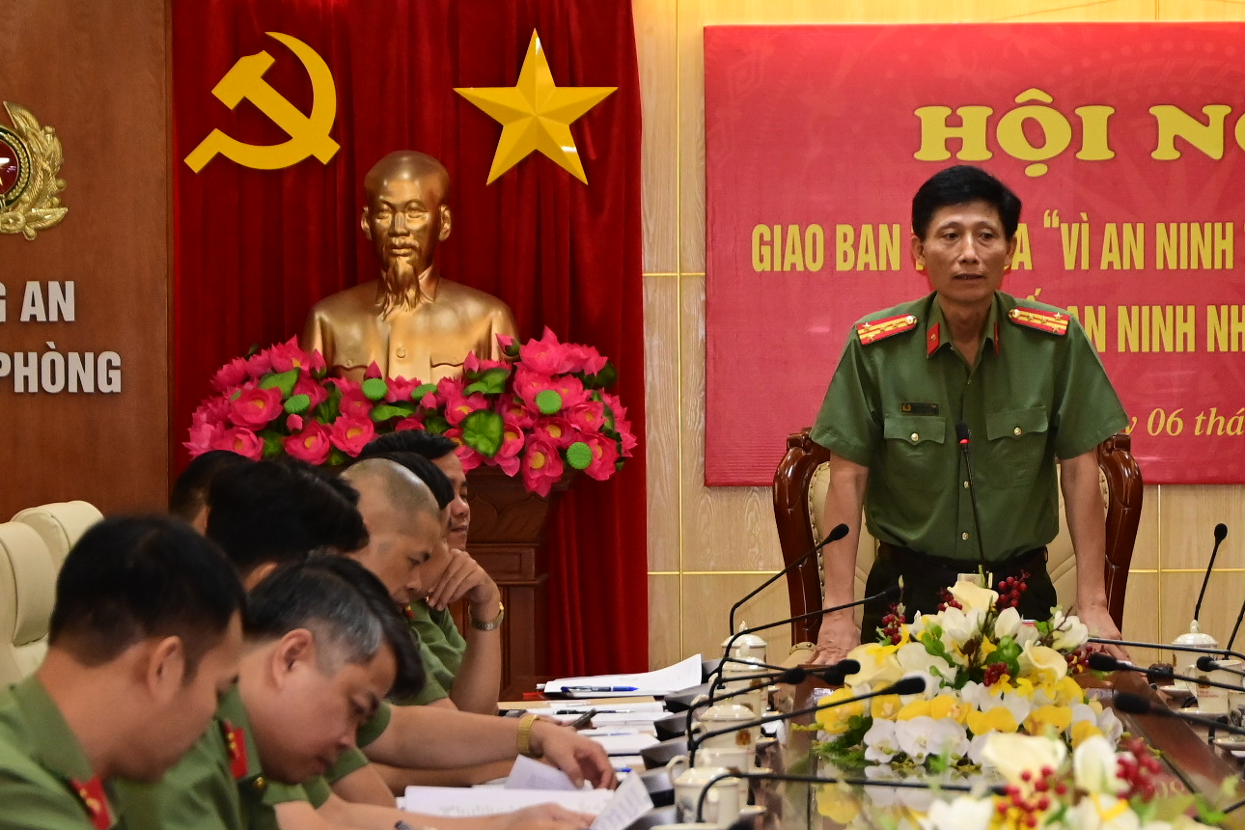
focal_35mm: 183
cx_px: 807
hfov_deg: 11.2
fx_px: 6328
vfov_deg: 7.5
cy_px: 369
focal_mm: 80
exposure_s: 1/200
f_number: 5.3
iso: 2500
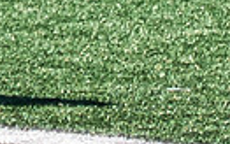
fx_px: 18230
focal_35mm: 2907
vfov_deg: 0.5
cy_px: -372
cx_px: -341
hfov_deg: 0.7
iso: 160
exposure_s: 1/2000
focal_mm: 90
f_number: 2.8
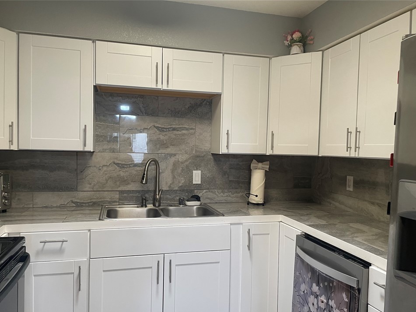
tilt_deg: -3.2
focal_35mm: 28
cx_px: 210
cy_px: 168
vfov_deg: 49.7
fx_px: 336
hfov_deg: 63.4
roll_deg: -1.1
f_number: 1.6
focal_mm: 4.2
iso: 200
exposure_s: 1/60
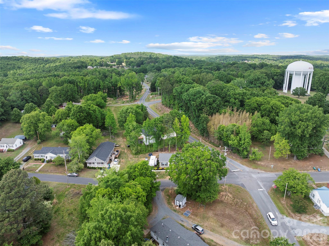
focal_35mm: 24
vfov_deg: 56.8
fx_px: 228
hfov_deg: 71.6
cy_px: 123
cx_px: 164
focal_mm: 12.29
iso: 250
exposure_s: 1/1250
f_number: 2.8
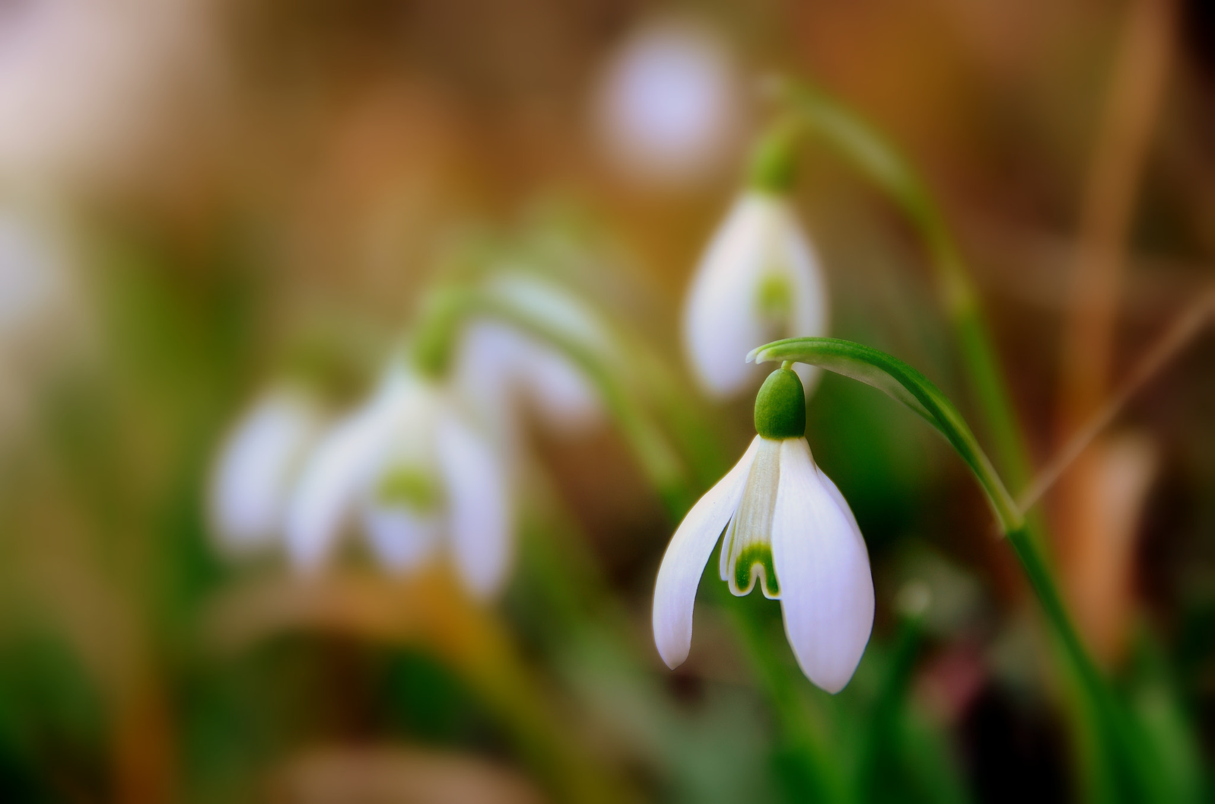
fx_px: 3536
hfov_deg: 19.5
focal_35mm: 105
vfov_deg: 13.0
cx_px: 608
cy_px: 402
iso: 100
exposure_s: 1/125
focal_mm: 70
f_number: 4
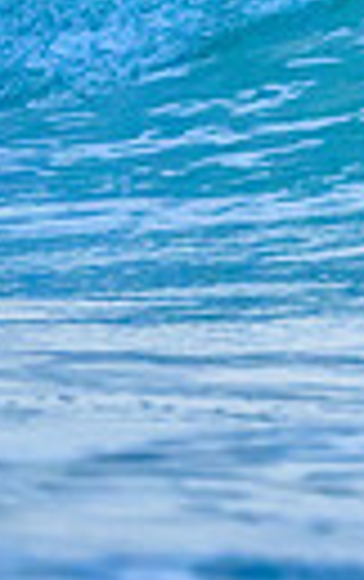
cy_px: -205
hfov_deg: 0.4
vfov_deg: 0.6
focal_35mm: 3742
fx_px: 59196
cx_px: 944
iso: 8000
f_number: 6.3
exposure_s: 1/2500
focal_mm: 800
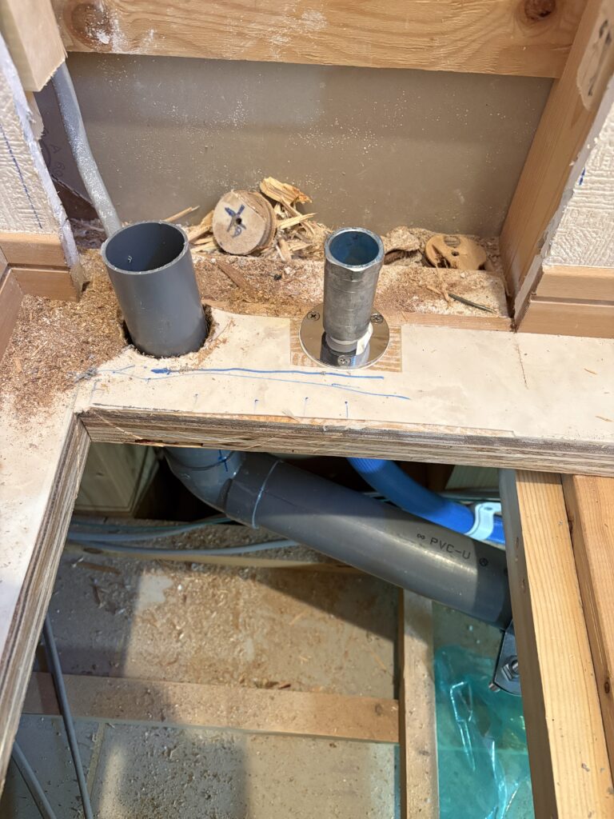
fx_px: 615
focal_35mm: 26
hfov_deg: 53.1
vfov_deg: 67.3
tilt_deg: -55.8
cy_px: 410
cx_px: 307
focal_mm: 5.96
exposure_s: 1/50
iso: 400
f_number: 1.6
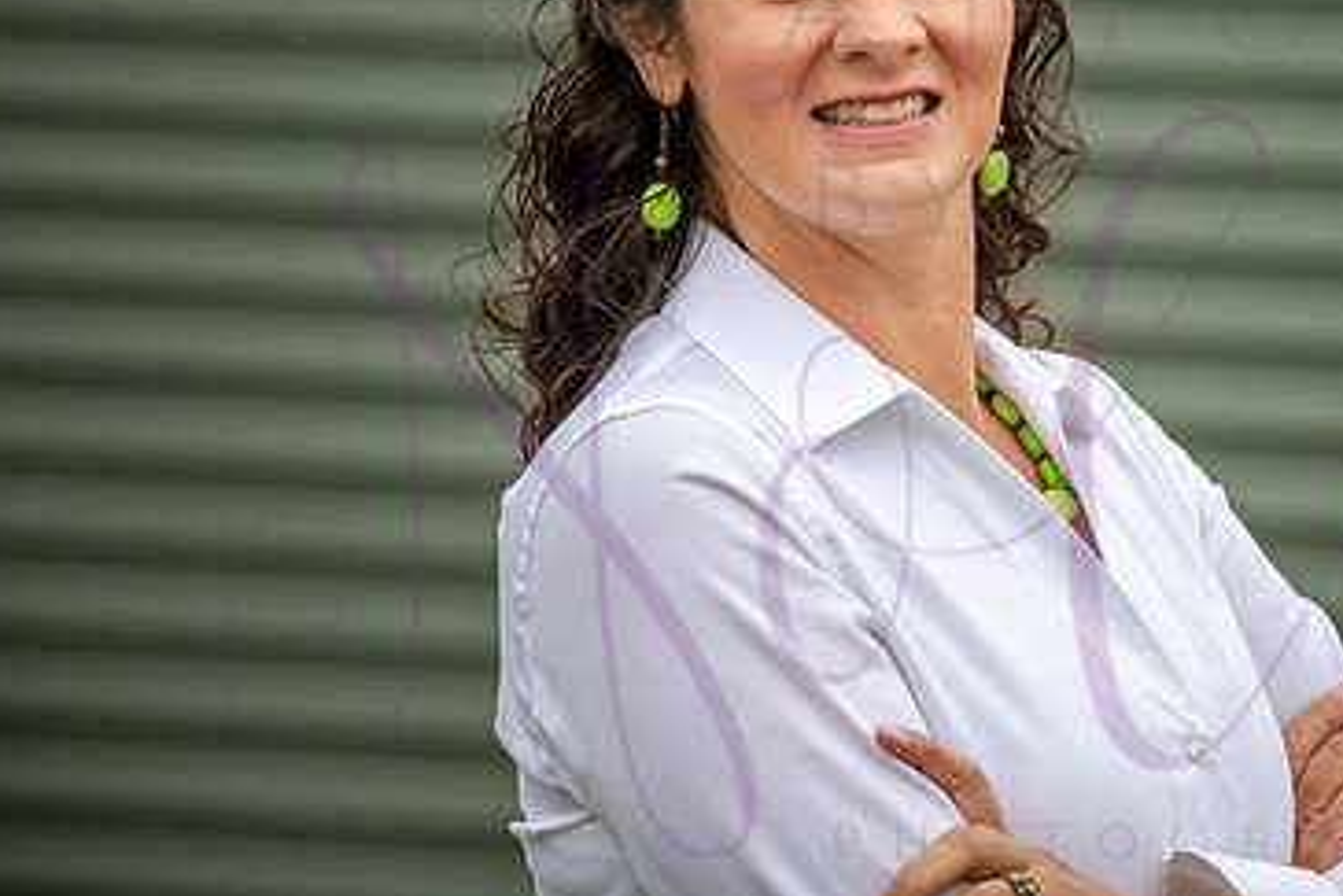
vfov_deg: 5.1
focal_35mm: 271
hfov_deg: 7.6
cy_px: 190
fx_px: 10113
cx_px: 963
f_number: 7.1
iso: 1000
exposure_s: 1/500
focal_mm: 170
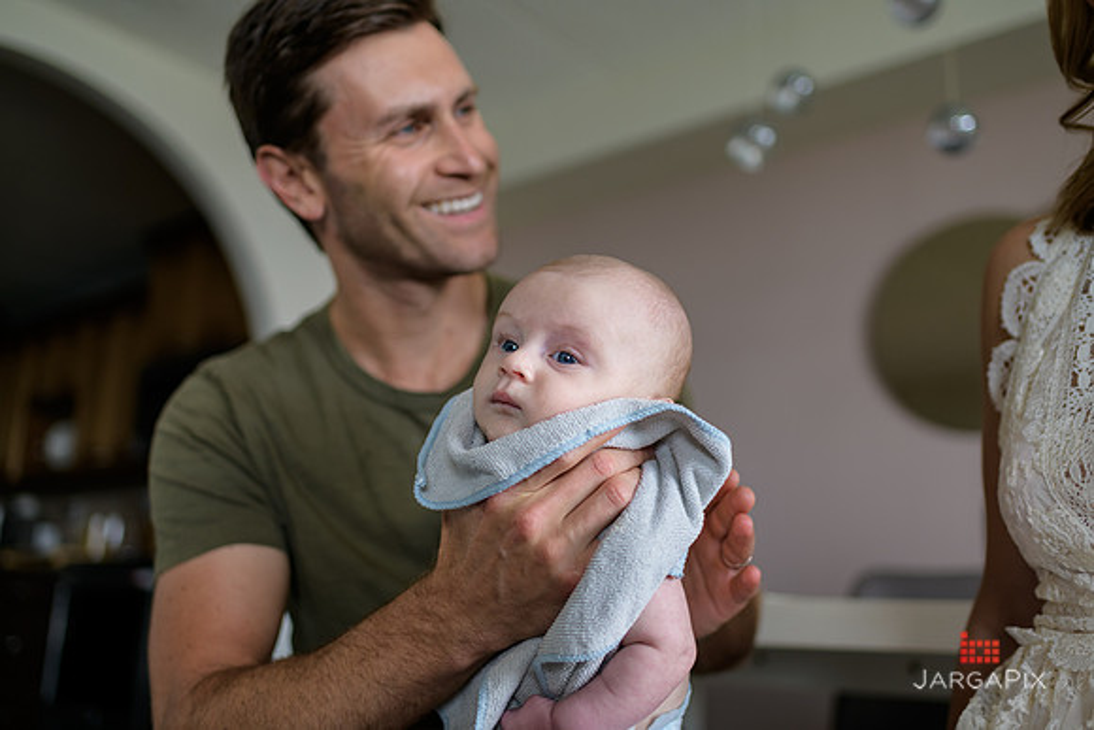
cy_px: 365
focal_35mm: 35
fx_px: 1064
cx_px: 547
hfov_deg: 54.4
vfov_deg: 37.9
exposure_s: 1/125
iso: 200
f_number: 2
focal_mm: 35
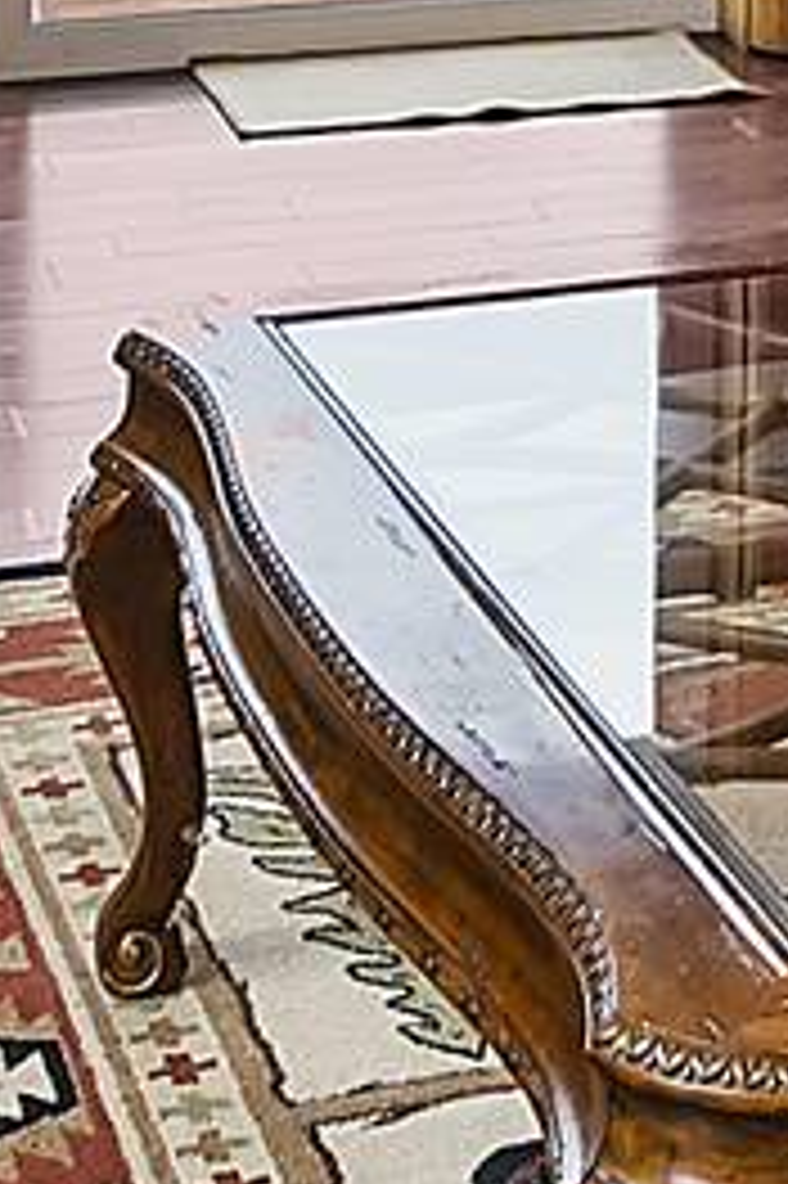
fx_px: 3748
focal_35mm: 114
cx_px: 1000
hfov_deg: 11.7
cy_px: -1029
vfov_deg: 15.2
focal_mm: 10
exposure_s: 1/30
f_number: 8
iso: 250
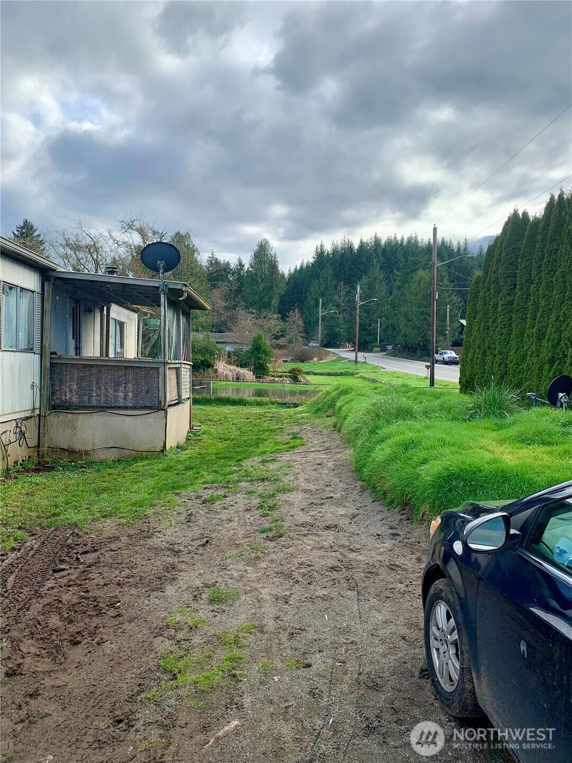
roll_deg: -1.9
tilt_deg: -1.0
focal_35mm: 26
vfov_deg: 67.3
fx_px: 573
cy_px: 382
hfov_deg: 53.1
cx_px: 286
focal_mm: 4.25
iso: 25
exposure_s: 1/1447
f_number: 1.8
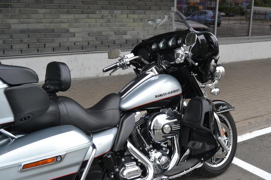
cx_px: 136
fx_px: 327
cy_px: 90
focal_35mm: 44
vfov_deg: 30.8
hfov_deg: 45.0
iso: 400
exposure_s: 1/125
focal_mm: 29
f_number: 5.6
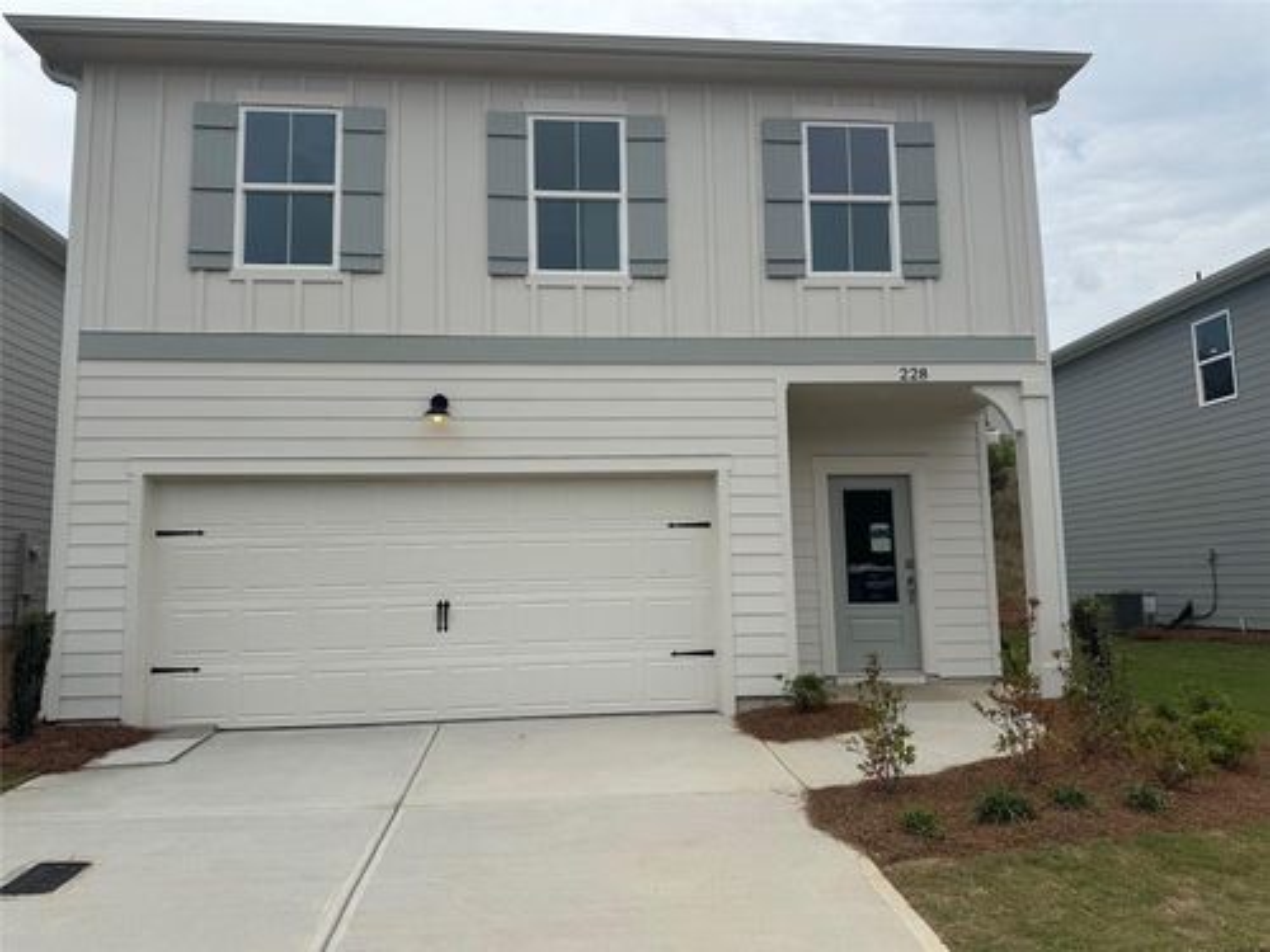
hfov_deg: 71.6
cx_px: 635
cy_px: 476
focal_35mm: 24
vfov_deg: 56.8
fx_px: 881
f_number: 1.78
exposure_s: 1/6410
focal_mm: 6.76
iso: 80
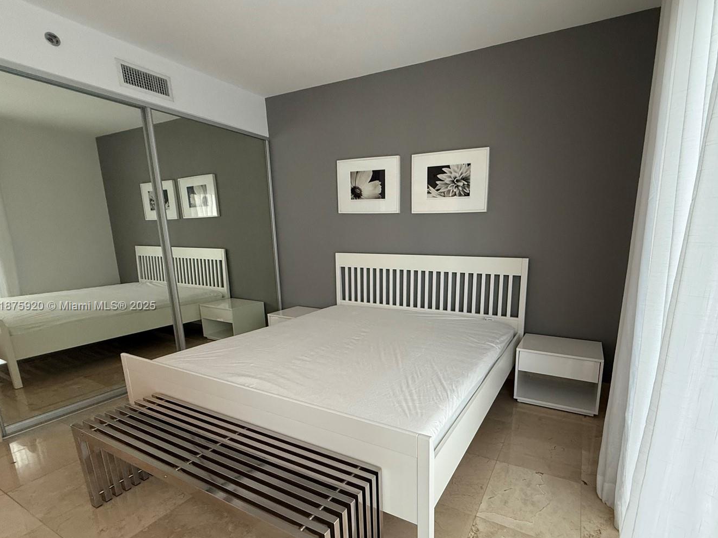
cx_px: 417
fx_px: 353
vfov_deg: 74.3
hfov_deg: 90.3
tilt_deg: -12.0
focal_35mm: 17
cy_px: 307
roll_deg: -0.1
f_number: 2.2
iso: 250
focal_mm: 2.22
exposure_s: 1/60
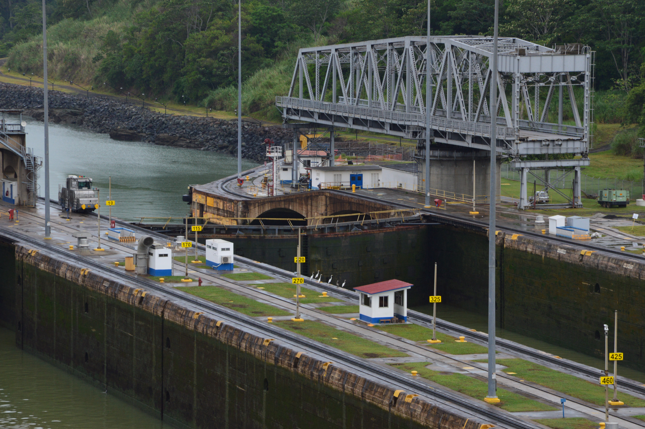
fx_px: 2819
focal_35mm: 158
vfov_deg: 8.7
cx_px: 322
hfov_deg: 13.1
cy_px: 214
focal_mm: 105
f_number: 10
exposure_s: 1/160
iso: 400
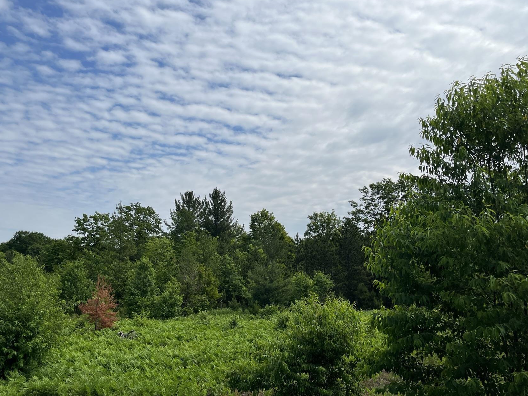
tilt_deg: +8.4
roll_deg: -0.5
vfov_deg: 44.1
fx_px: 488
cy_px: 214
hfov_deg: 56.8
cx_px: 256
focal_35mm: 32
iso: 50
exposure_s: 1/6897
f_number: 1.6
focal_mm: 5.1
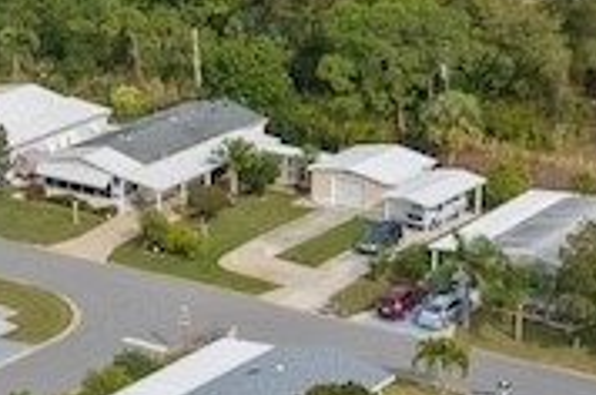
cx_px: 114
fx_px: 2380
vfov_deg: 9.5
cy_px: 295
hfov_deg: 14.2
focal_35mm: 144
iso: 100
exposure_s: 1/40
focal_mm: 12.29
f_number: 5.6
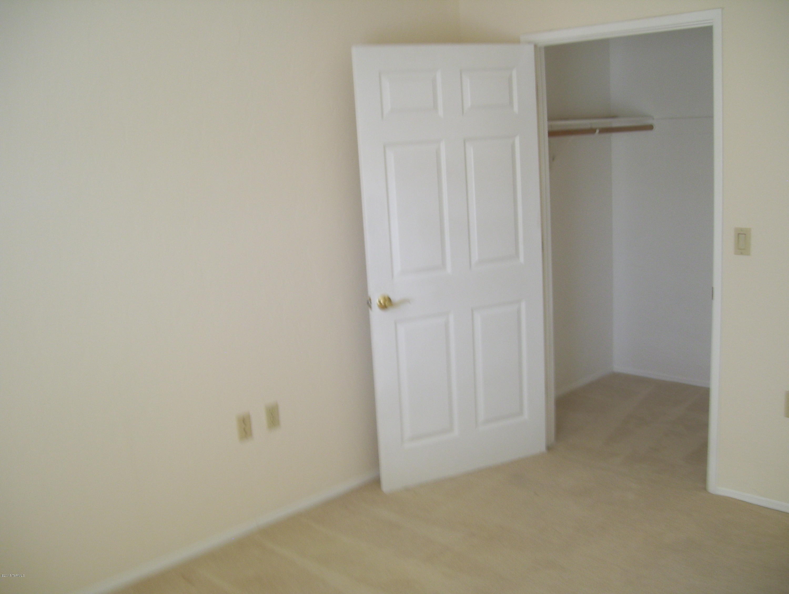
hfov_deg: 51.3
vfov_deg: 39.7
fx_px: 822
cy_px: 297
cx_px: 394
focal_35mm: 36
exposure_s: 1/50
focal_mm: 6
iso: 80
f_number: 2.7
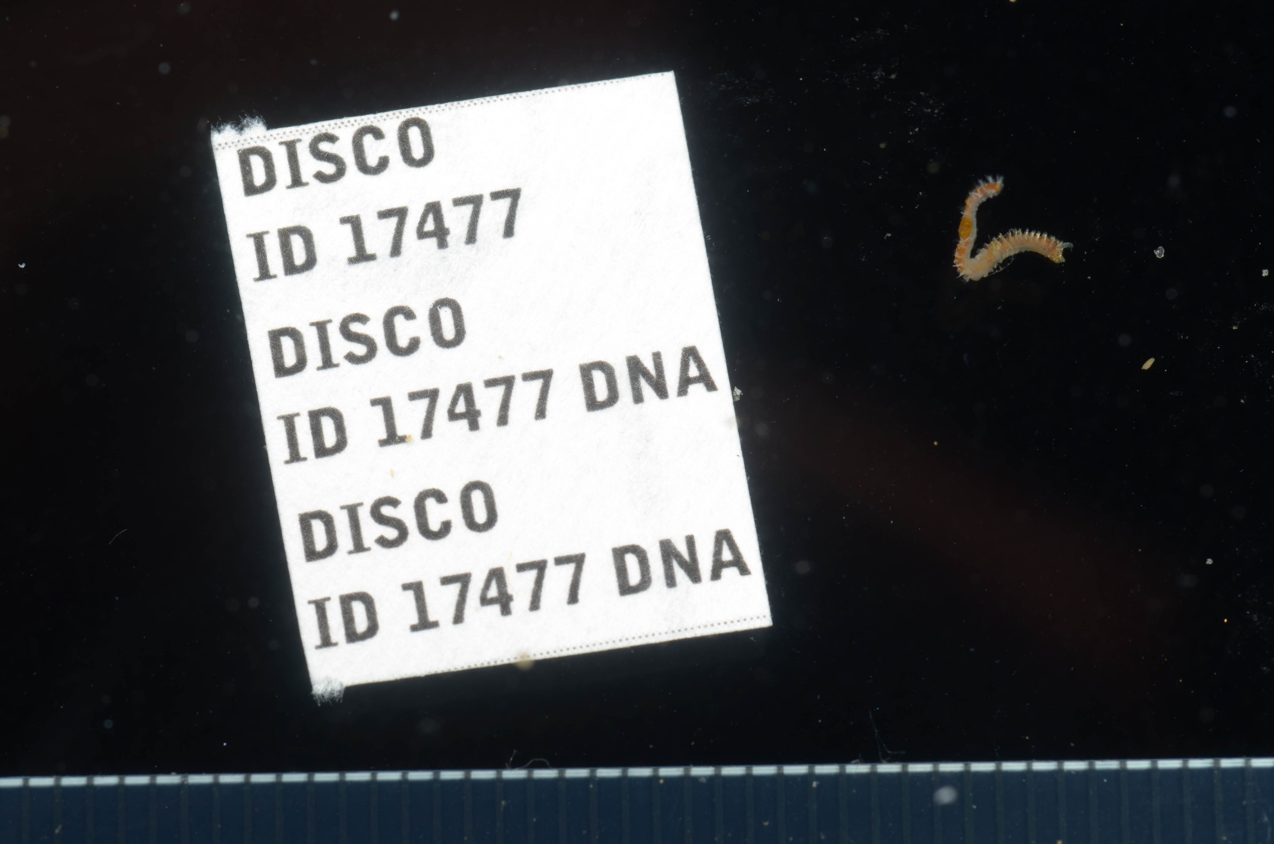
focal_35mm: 90
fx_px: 3178
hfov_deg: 22.7
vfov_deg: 15.1
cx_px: 637
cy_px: 422
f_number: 18
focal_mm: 60
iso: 100
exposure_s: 1/250
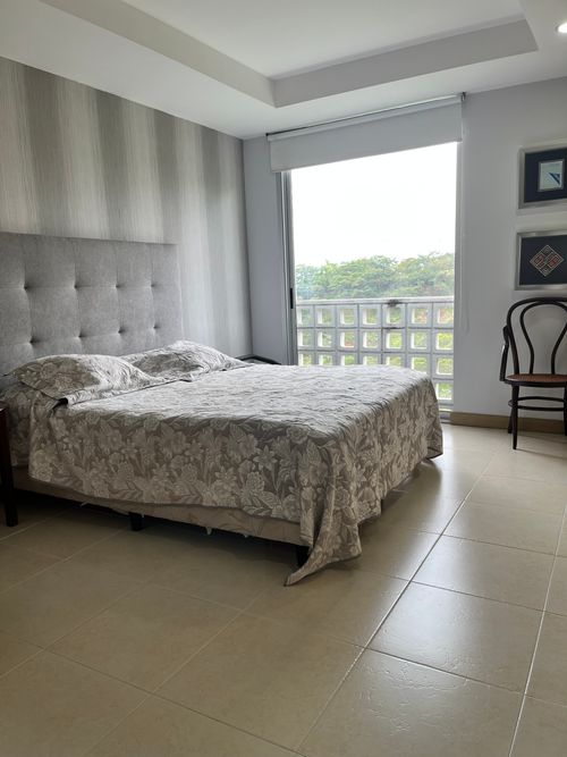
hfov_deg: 53.0
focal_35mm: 26
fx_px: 568
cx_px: 284
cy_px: 378
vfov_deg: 67.3
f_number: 1.6
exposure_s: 1/122
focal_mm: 5.1
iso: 40
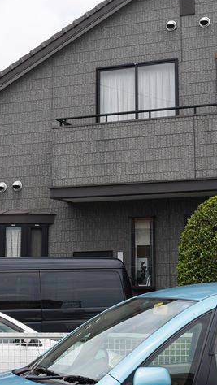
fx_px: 817
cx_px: 67
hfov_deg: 15.1
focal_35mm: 80
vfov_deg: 26.5
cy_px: 157
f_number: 8
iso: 200
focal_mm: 17
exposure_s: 1/400
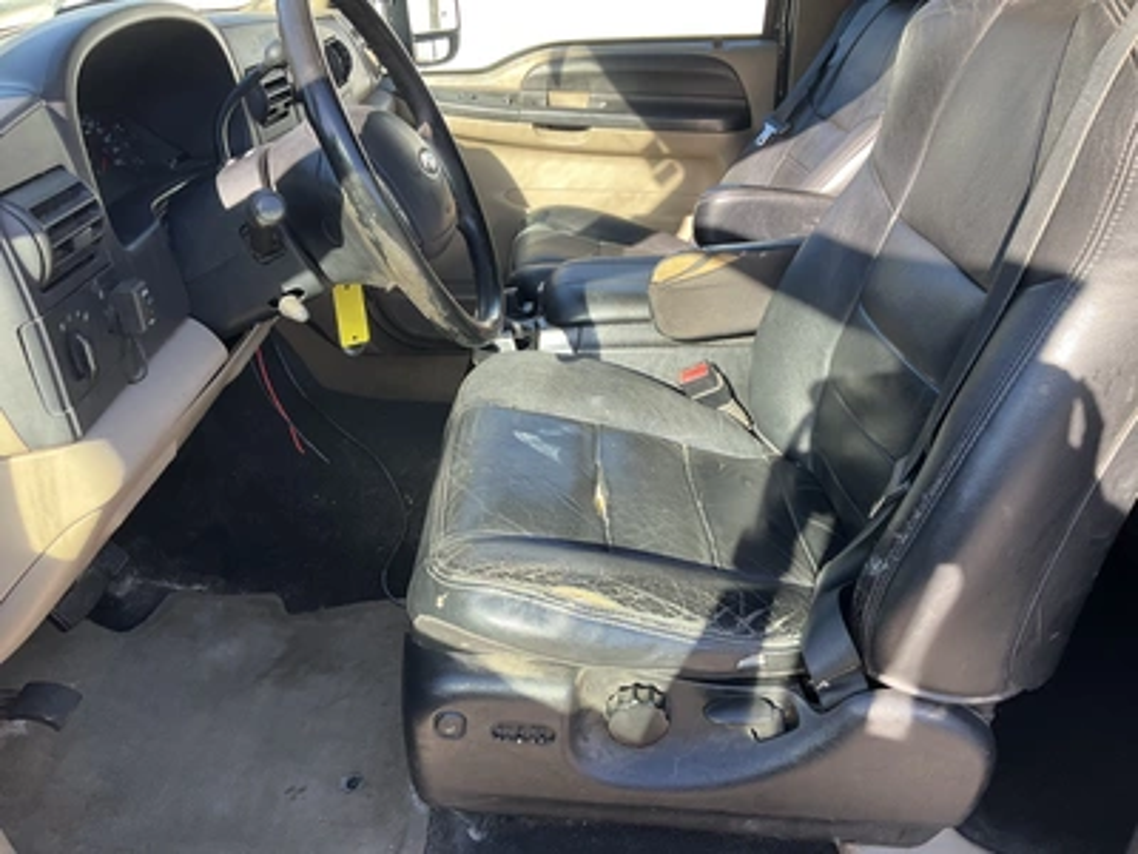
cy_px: 427
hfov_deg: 61.7
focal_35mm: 29
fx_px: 953
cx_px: 569
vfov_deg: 48.2
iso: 20
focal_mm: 3
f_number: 1.8
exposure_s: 1/122
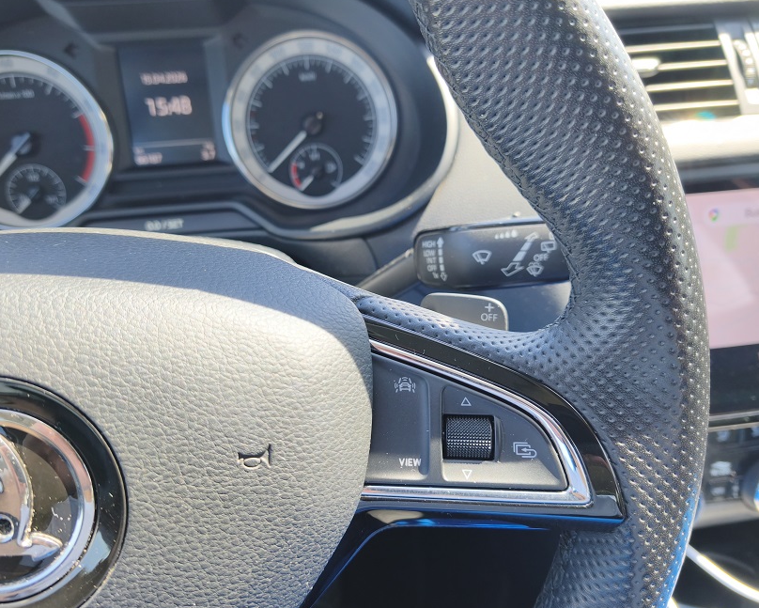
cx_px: 359
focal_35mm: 25
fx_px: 562
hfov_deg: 68.0
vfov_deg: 56.8
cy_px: 304
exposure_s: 1/256
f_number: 1.7
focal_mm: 5.35
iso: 50
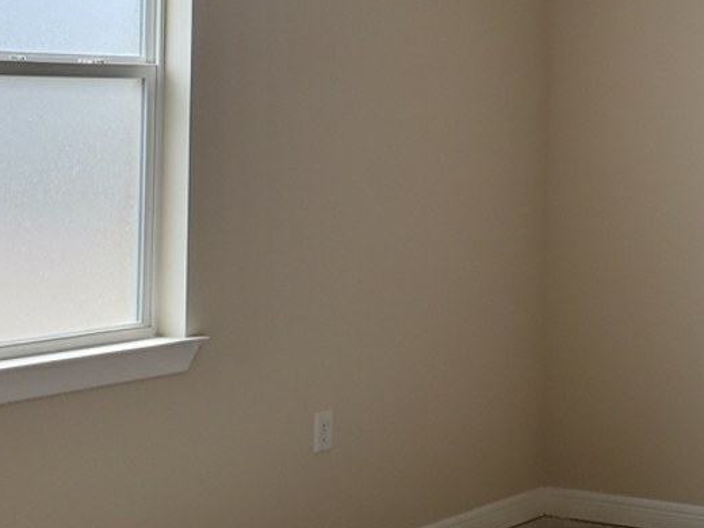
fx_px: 1220
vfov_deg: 23.3
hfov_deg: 29.7
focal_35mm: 60
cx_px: 731
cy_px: -7
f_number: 1.6
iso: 572
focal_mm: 5.7
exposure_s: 1/398
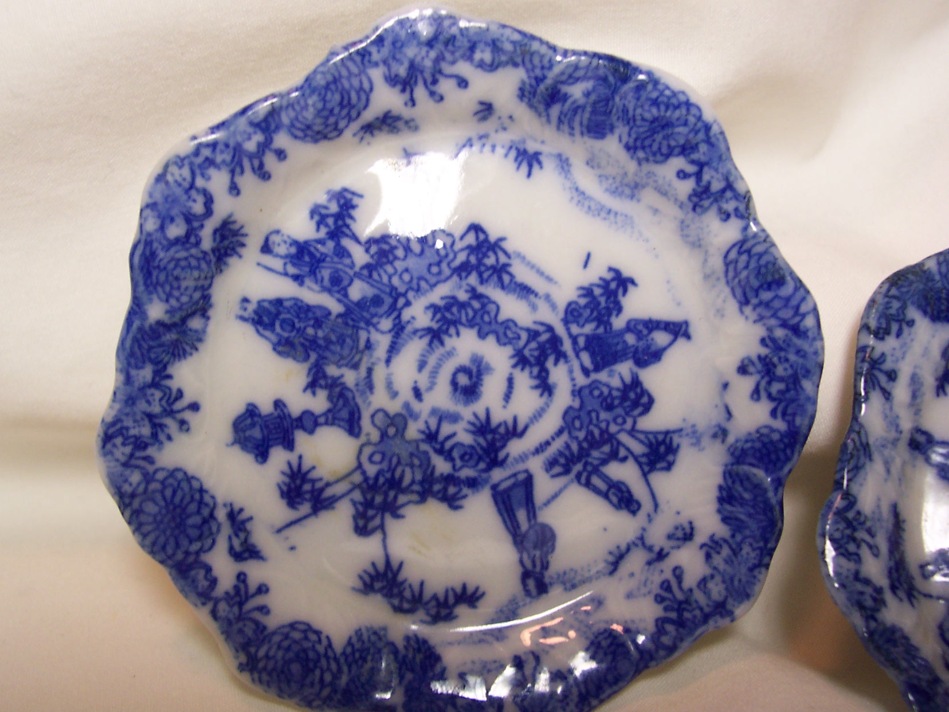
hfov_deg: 50.1
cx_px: 474
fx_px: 1014
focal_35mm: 37
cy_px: 356
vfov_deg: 38.7
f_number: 2.8
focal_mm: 5.6
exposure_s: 1/30
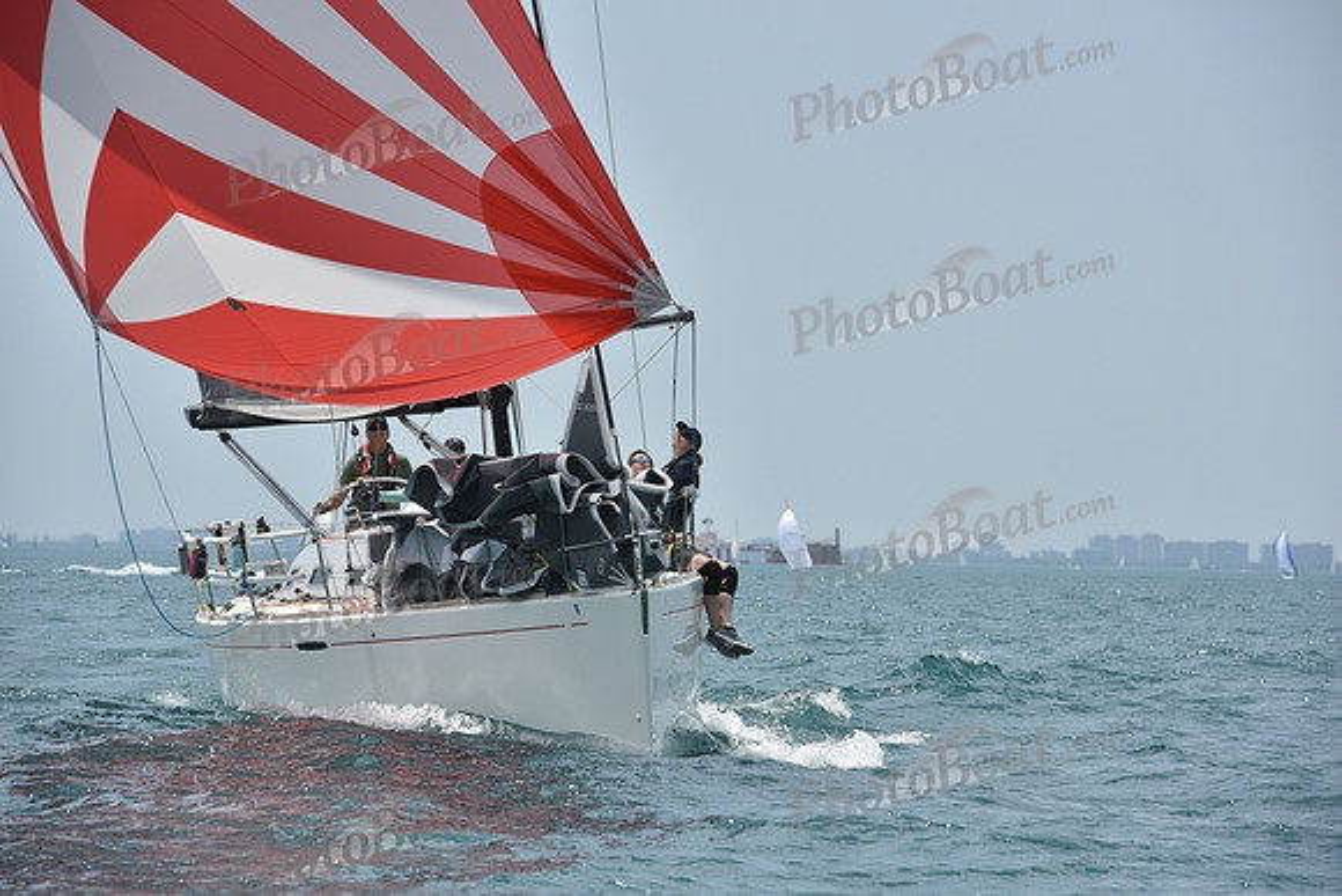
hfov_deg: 10.5
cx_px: 671
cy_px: 448
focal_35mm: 195
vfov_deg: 7.0
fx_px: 7271
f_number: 9
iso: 250
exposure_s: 1/1250
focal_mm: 195
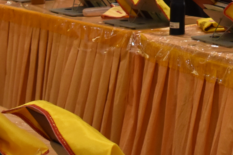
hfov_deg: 11.9
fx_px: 1074
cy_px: -156
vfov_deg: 7.9
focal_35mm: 166
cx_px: 343
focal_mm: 26
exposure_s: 1/125
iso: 1600
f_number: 5.6
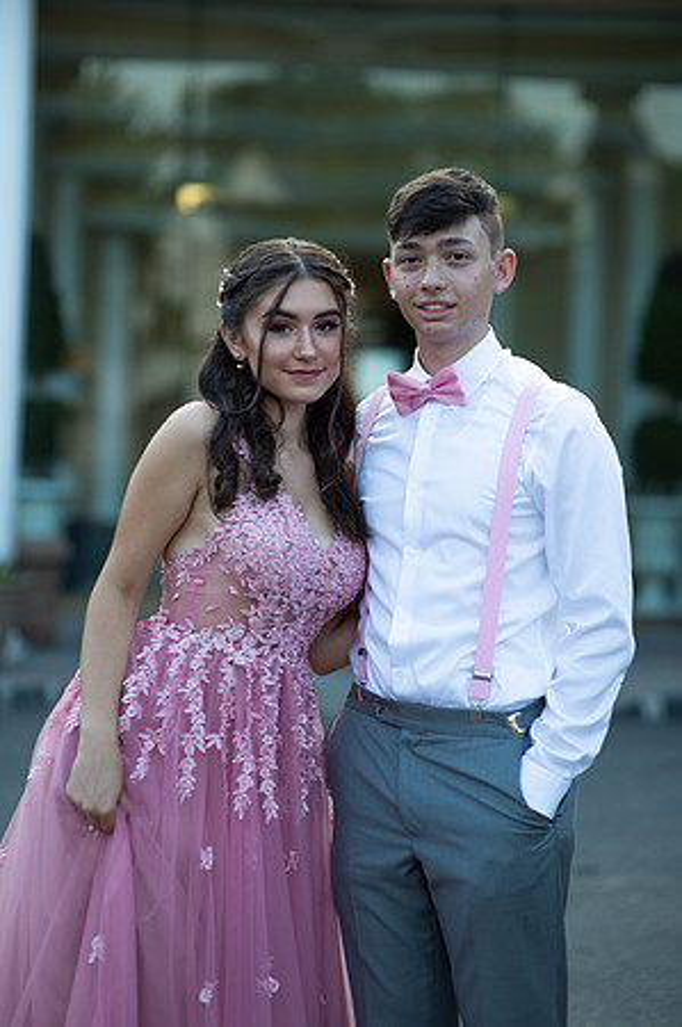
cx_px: 341
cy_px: 514
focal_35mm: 85
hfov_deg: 16.0
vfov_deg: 23.9
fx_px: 2421
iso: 250
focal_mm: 85
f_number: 2
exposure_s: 1/1000
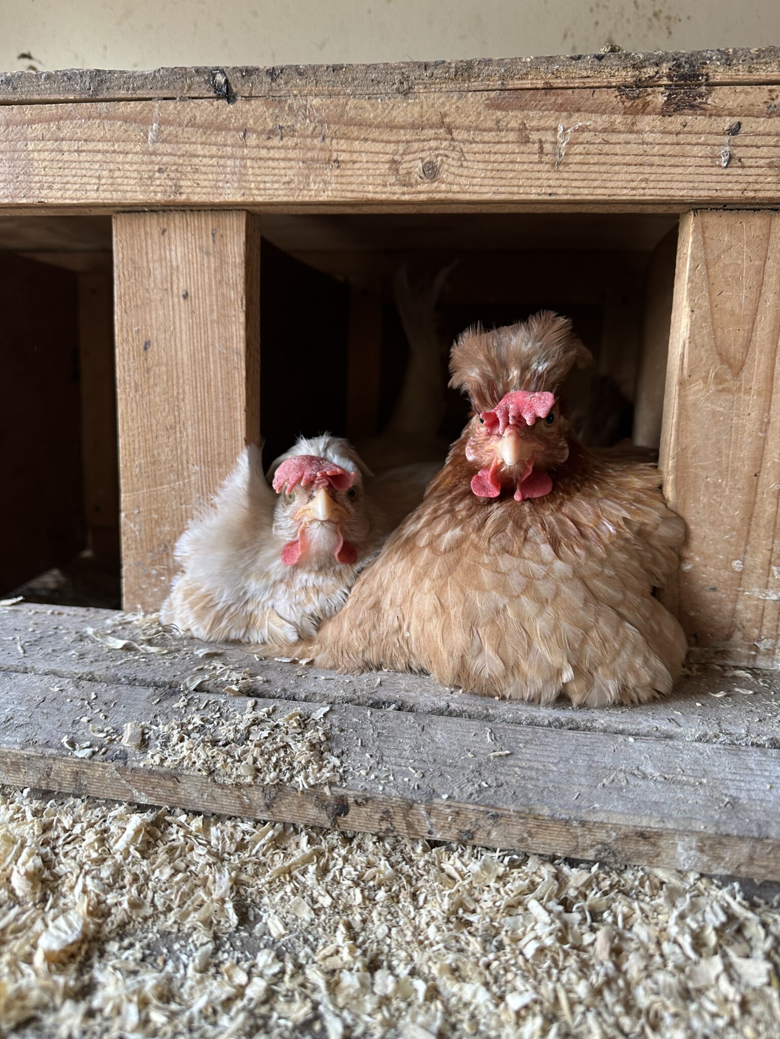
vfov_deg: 71.6
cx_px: 390
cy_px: 520
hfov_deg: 56.8
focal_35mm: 24
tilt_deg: -10.0
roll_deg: -0.9
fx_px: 721
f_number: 1.78
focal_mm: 6.86
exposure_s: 1/121
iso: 100
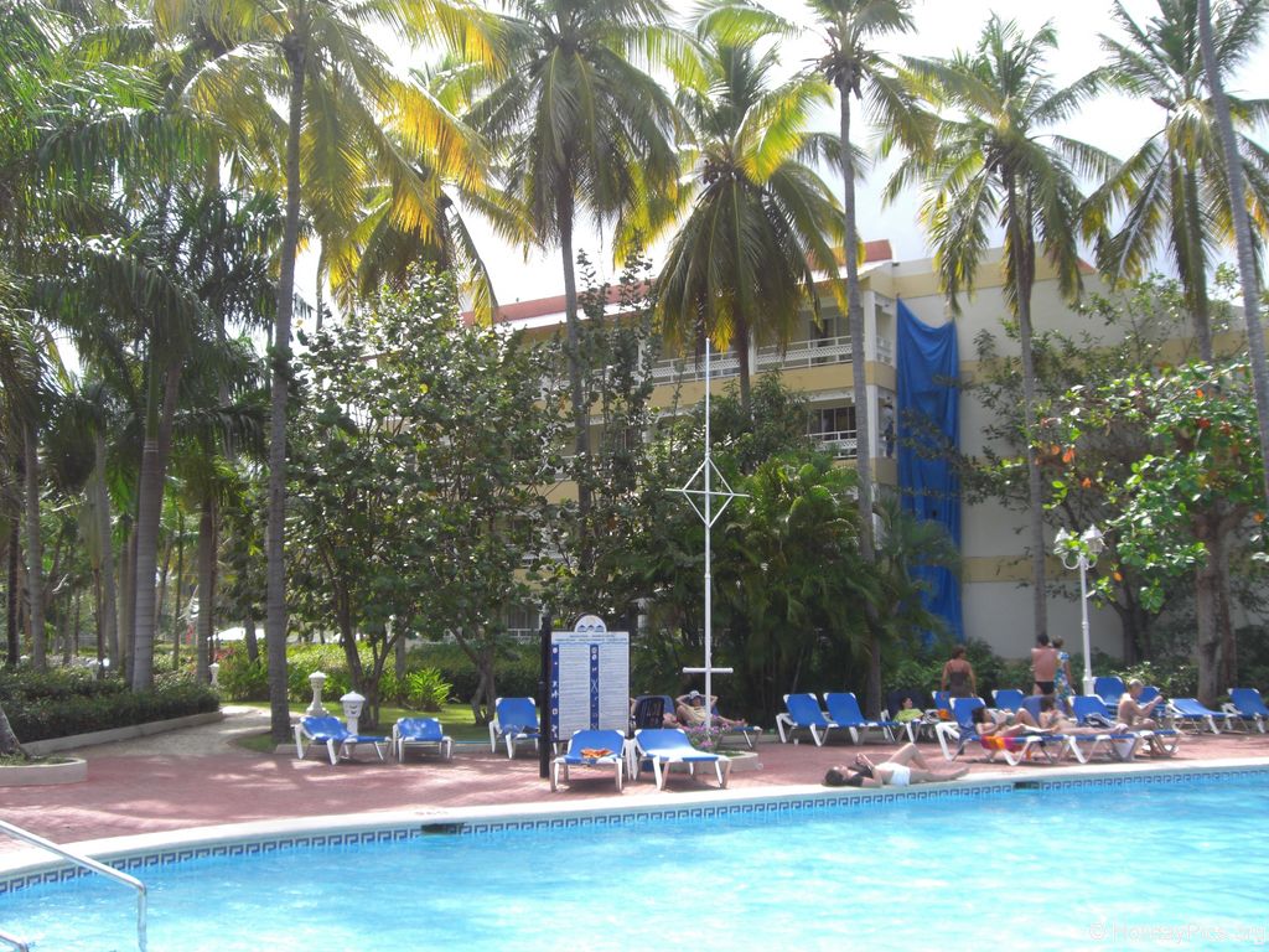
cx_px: 634
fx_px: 1393
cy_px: 476
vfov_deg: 37.7
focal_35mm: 38
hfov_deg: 49.0
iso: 64
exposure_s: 1/500
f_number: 2.7
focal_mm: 6.2
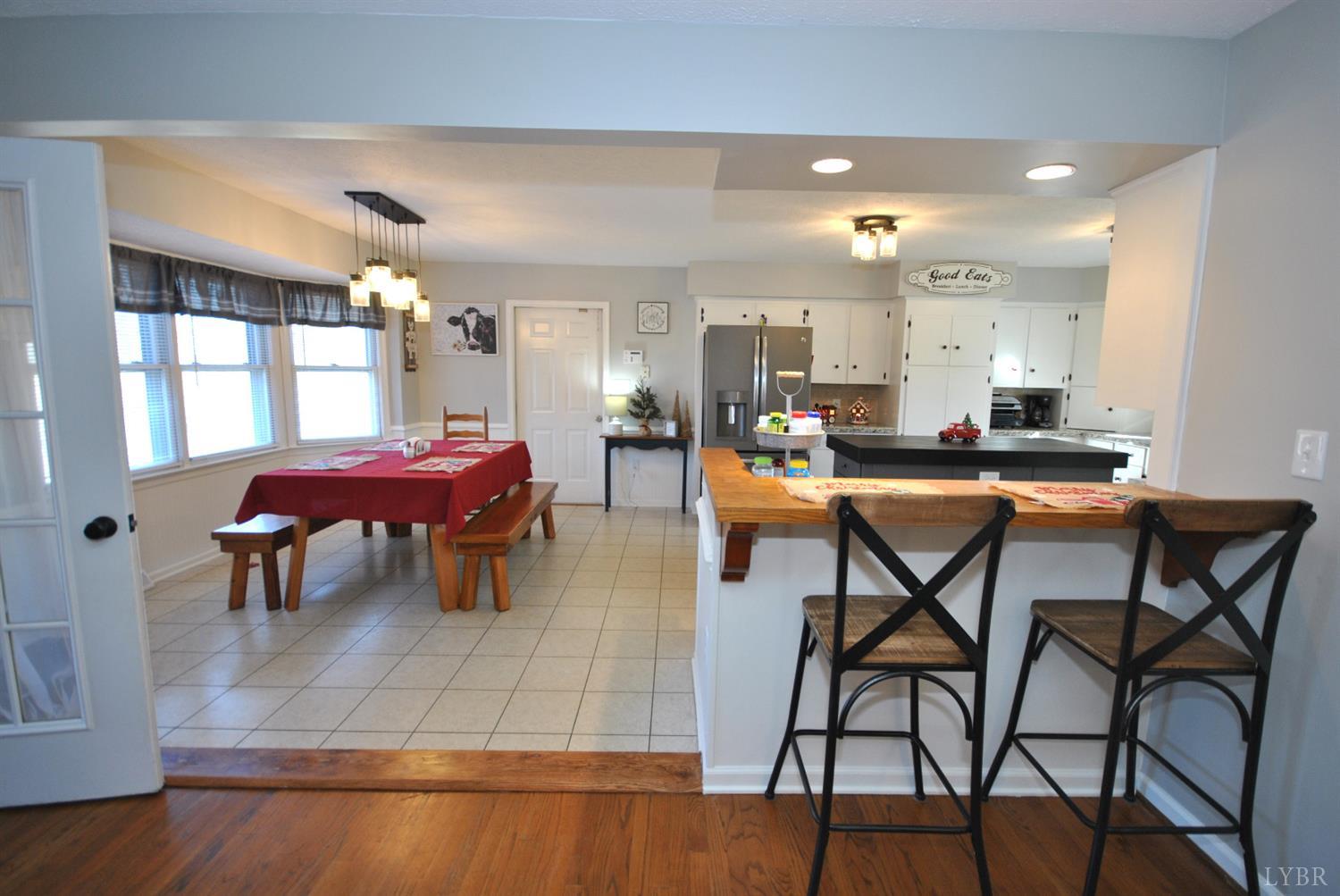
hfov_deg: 100.3
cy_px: 448
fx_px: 559
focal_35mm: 15
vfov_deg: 77.4
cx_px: 670
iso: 200
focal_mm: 10
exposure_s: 1/40
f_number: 4
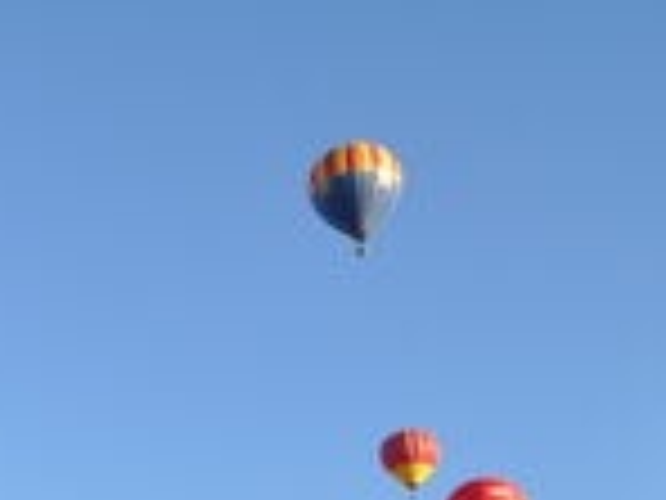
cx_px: 4
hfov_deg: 26.4
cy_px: 595
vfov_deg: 19.8
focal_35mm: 70
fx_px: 1347
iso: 800
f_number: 7.1
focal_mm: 18
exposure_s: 1/800
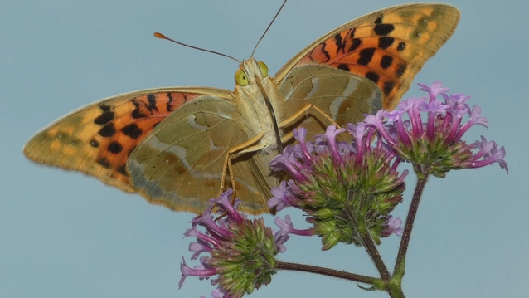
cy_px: 140
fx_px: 2301
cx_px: 264
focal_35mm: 164
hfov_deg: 13.1
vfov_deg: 7.4
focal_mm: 26.9
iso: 80
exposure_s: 1/320
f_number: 5.4
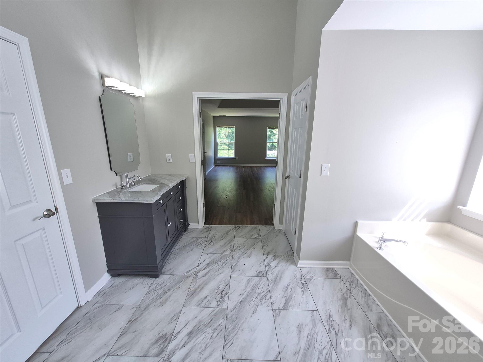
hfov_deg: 106.2
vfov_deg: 89.9
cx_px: 242
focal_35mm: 13
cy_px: 181
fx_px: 181
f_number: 2.2
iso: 50
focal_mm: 1.74
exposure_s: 1/60
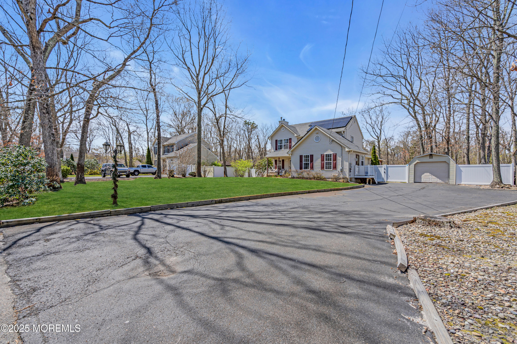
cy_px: 172
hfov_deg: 96.7
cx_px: 258
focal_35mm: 16
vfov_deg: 73.7
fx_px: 230
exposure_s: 1/320
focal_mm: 16
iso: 200
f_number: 8
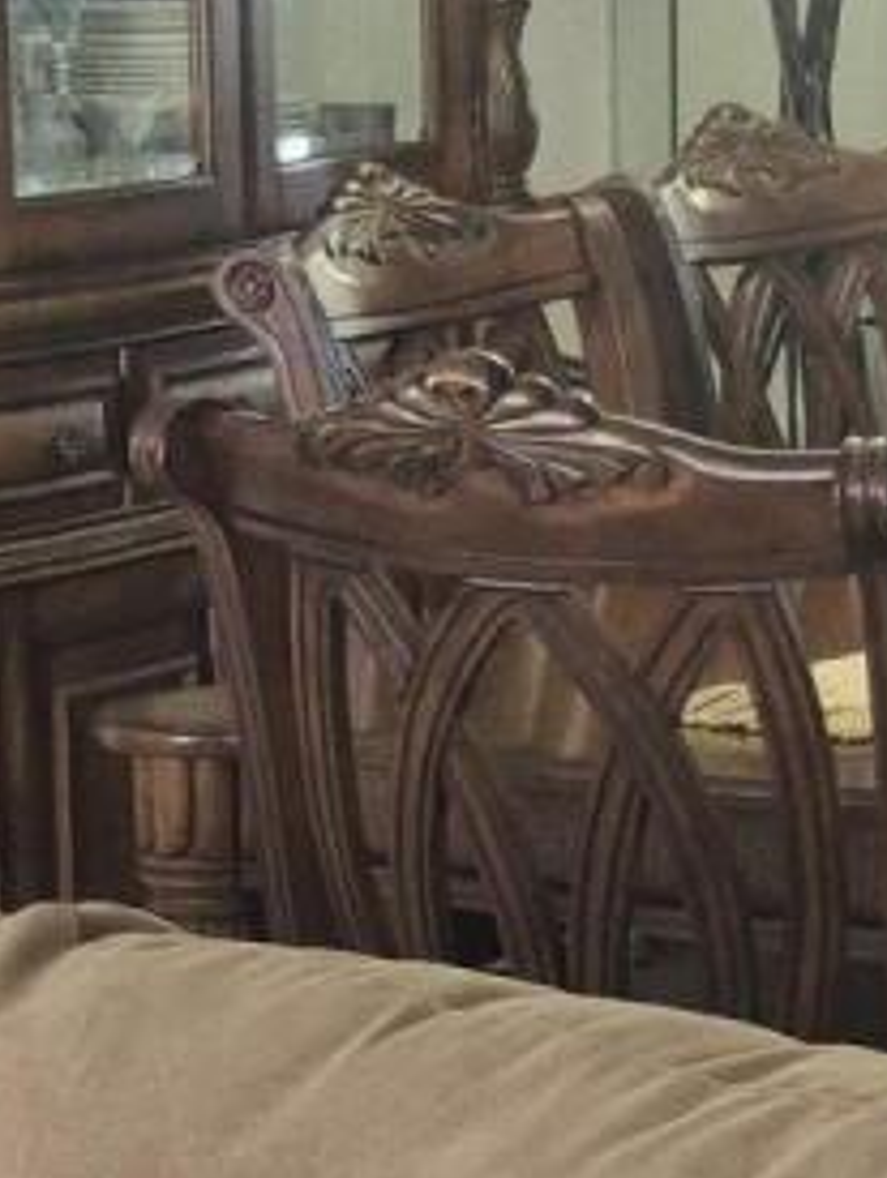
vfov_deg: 11.7
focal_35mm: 167
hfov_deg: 8.9
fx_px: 5692
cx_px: 523
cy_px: 1225
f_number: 1.8
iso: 160
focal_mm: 5.4
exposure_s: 1/120
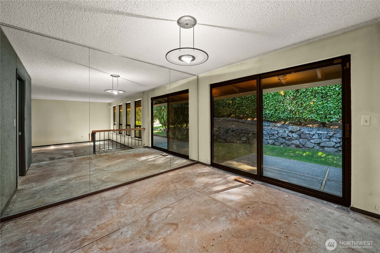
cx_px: 190
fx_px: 137
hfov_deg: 108.3
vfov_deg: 85.5
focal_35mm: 13
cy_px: 126
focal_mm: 13
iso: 6400
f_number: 7.1
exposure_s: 1/20
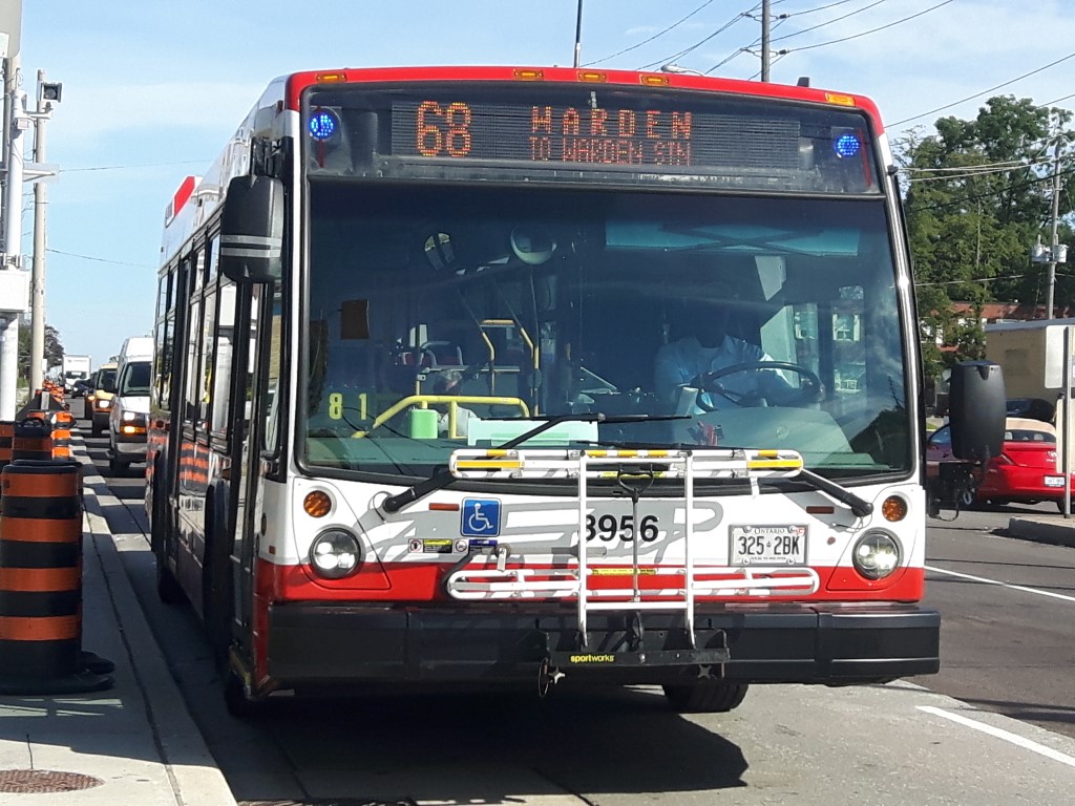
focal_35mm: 31
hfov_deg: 58.4
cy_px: 403
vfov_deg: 45.4
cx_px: 538
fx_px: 963
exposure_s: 1/1026
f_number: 1.9
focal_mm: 3.7
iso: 40
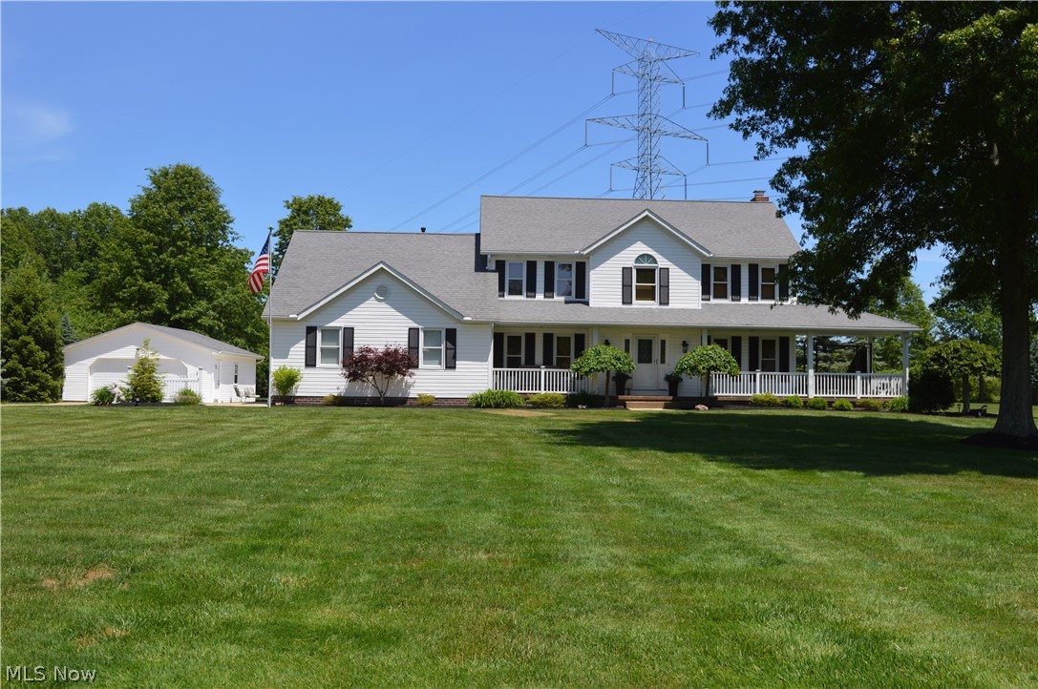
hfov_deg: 53.2
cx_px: 519
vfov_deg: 36.8
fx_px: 1037
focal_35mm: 36
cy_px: 344
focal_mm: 24
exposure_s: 1/250
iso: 100
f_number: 8
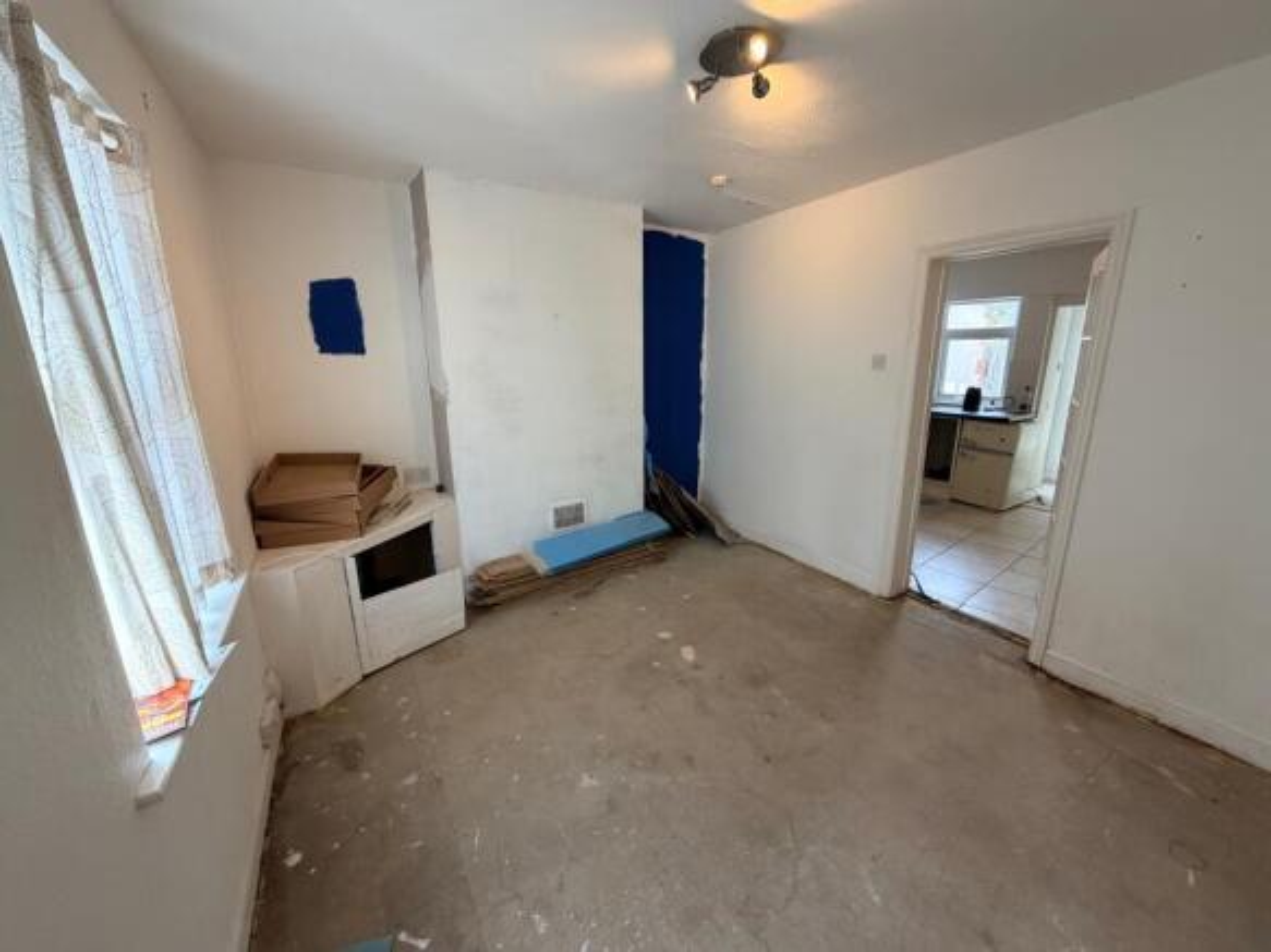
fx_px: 514
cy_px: 476
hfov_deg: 102.1
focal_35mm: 14
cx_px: 636
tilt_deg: -12.6
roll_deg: +0.7
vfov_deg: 85.7
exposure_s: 1/121
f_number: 2.2
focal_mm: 2.22
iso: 250
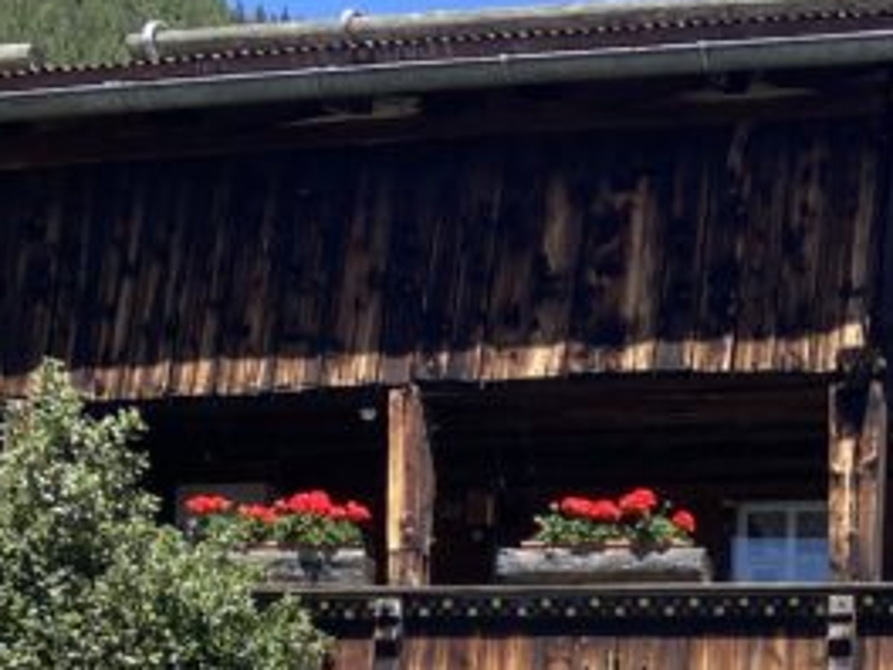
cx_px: 1346
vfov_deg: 13.4
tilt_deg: +4.6
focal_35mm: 101
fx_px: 2606
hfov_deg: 17.5
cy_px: 1137
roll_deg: -0.1
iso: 32
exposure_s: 1/1484
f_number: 1.8
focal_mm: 4.25
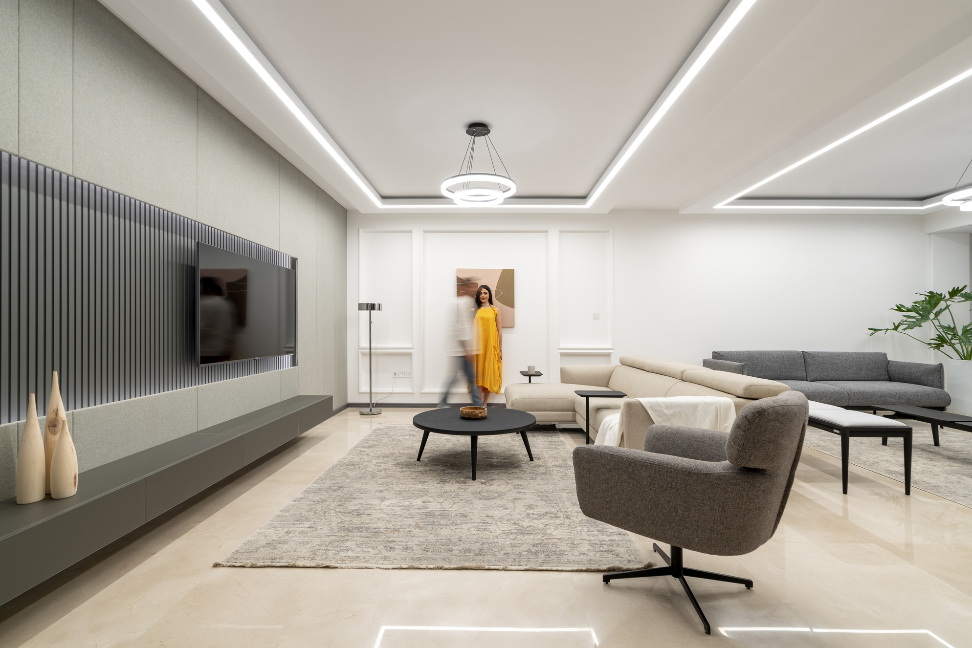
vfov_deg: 73.8
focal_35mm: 16
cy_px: 324
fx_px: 432
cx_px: 486
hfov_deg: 96.7
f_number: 8
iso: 100
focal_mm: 16
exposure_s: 1/4
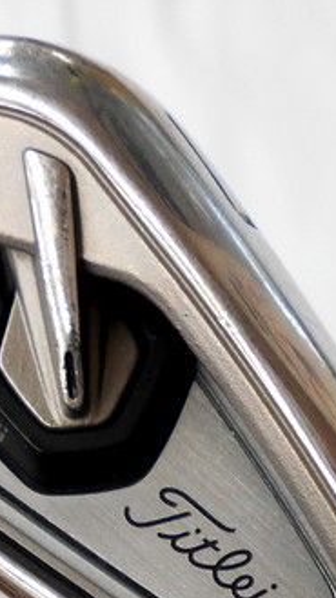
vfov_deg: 23.4
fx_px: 1362
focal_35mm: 86
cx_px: 193
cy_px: 643
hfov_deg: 14.1
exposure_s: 1/30
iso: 110
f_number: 3.2
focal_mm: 4.6
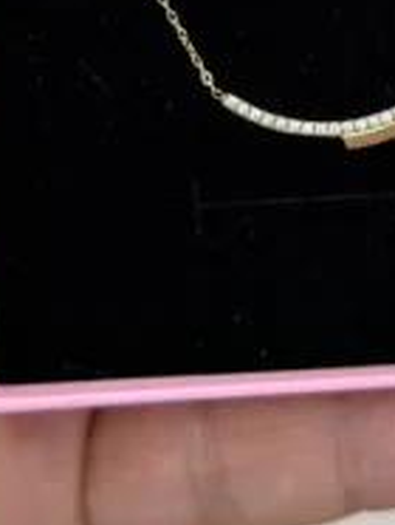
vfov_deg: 18.5
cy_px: -14
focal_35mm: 103
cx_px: 339
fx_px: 1564
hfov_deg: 14.3
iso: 50
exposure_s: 1/126
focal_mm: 6.76
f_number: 1.78
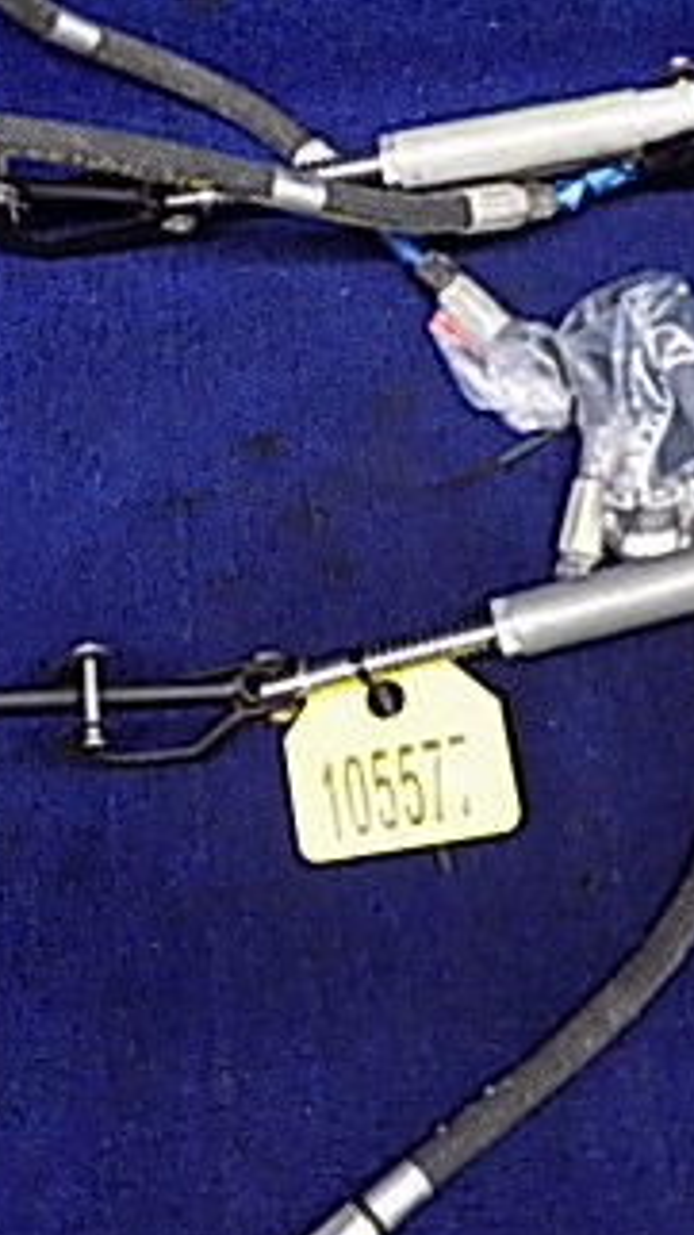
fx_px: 1702
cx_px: 188
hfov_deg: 22.9
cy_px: 548
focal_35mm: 52
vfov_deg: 39.8
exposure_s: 1/25
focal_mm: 4.3
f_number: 3.1
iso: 400
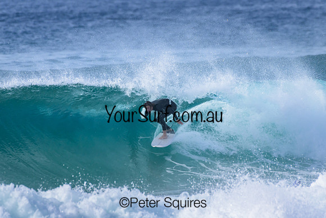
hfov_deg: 2.1
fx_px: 9057
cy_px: 109
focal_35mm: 1000
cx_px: 163
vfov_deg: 1.4
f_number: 11
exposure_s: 1/2000
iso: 1250
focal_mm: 1000
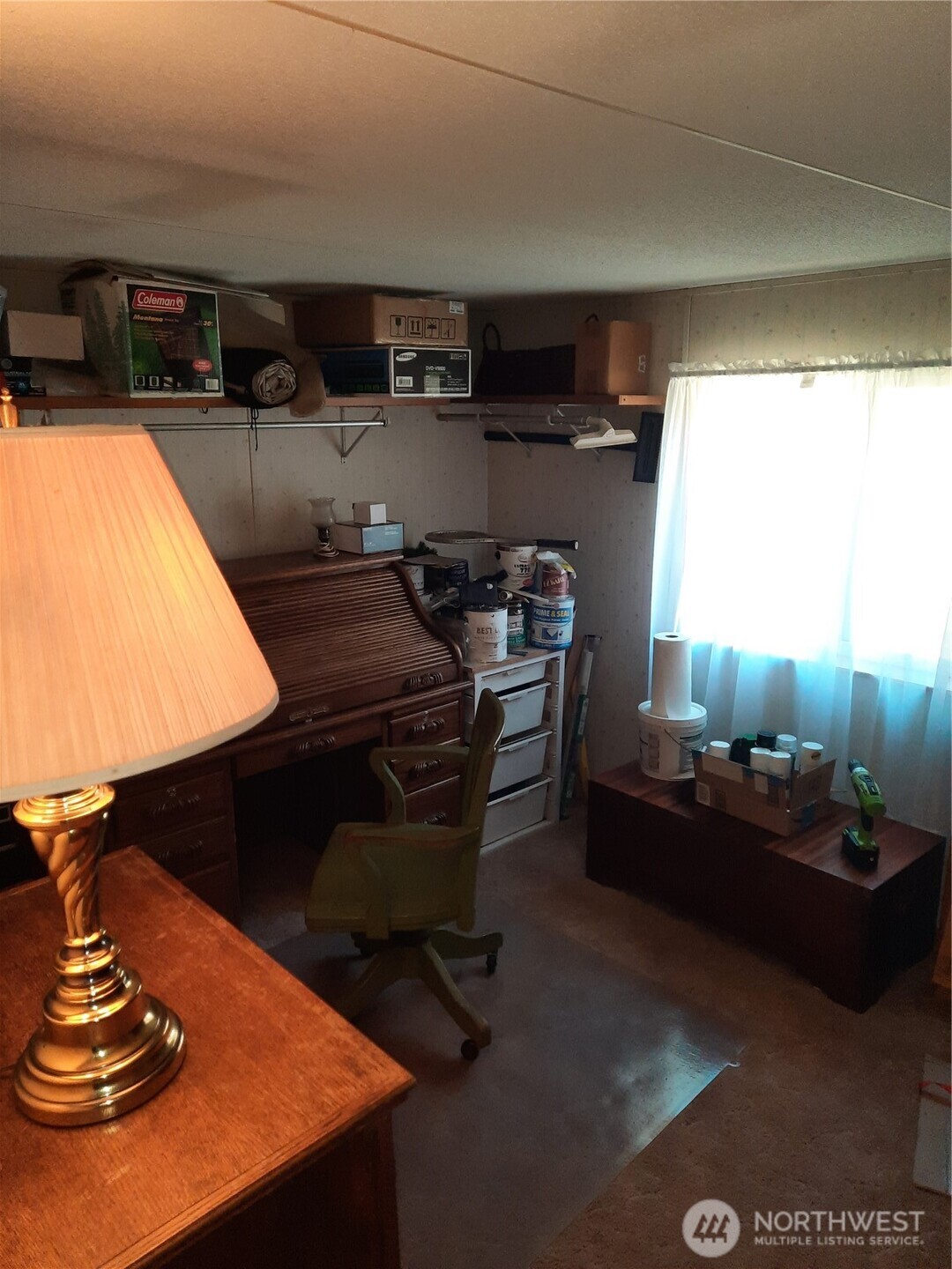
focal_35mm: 25
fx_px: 917
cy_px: 634
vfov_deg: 69.4
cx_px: 476
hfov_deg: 54.9
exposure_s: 1/60
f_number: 2
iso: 250
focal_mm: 4.6
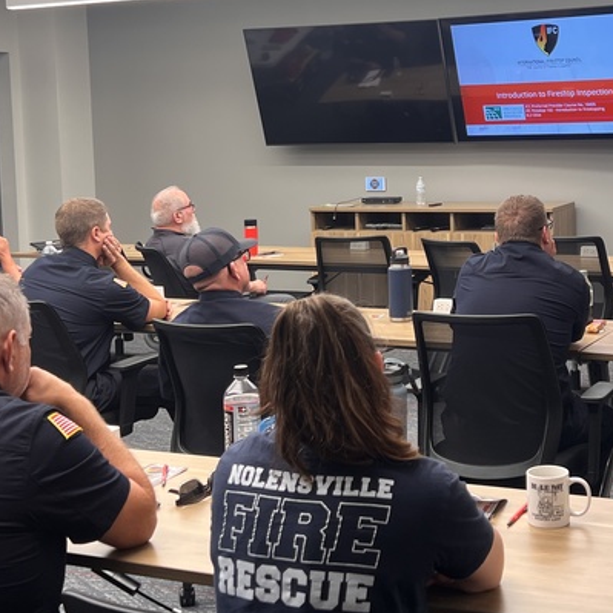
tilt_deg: -3.8
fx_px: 1182
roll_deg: +1.8
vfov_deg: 28.8
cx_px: 461
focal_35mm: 59
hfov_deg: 28.6
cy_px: 192
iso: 40
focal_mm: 5.7
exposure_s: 1/120
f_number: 1.5
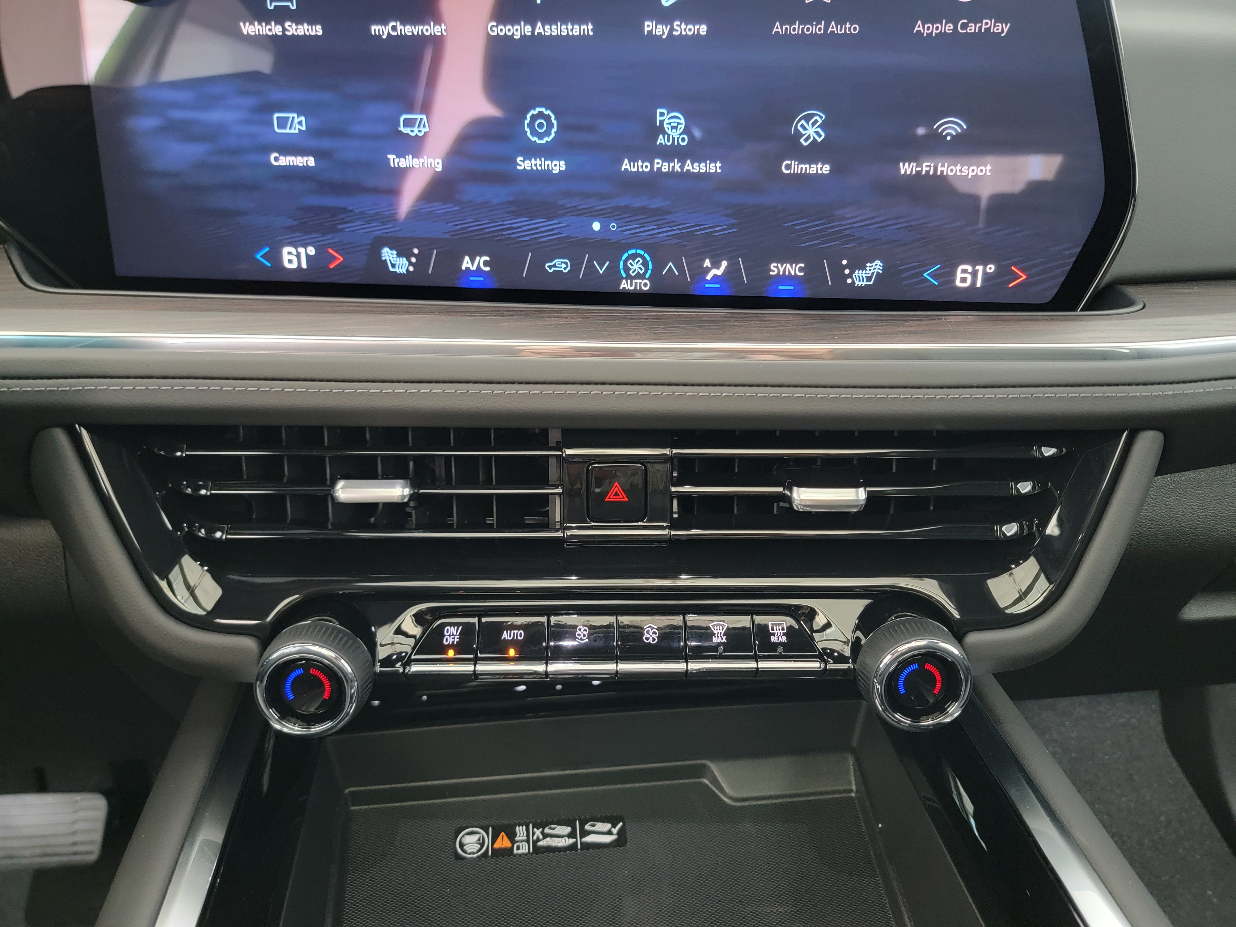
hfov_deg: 71.6
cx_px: 618
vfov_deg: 56.8
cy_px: 464
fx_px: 857
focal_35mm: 24
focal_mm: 6.7
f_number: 1.8
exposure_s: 1/24
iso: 640
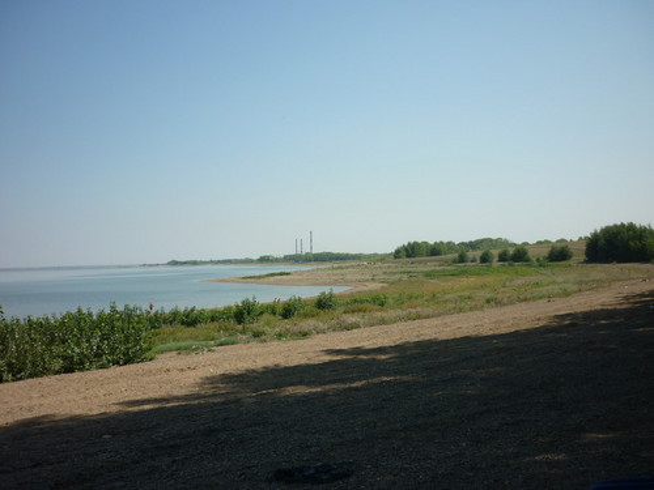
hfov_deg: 55.4
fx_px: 623
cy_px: 245
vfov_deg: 42.9
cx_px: 327
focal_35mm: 33
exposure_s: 1/200
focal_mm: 5.5
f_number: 8
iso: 80
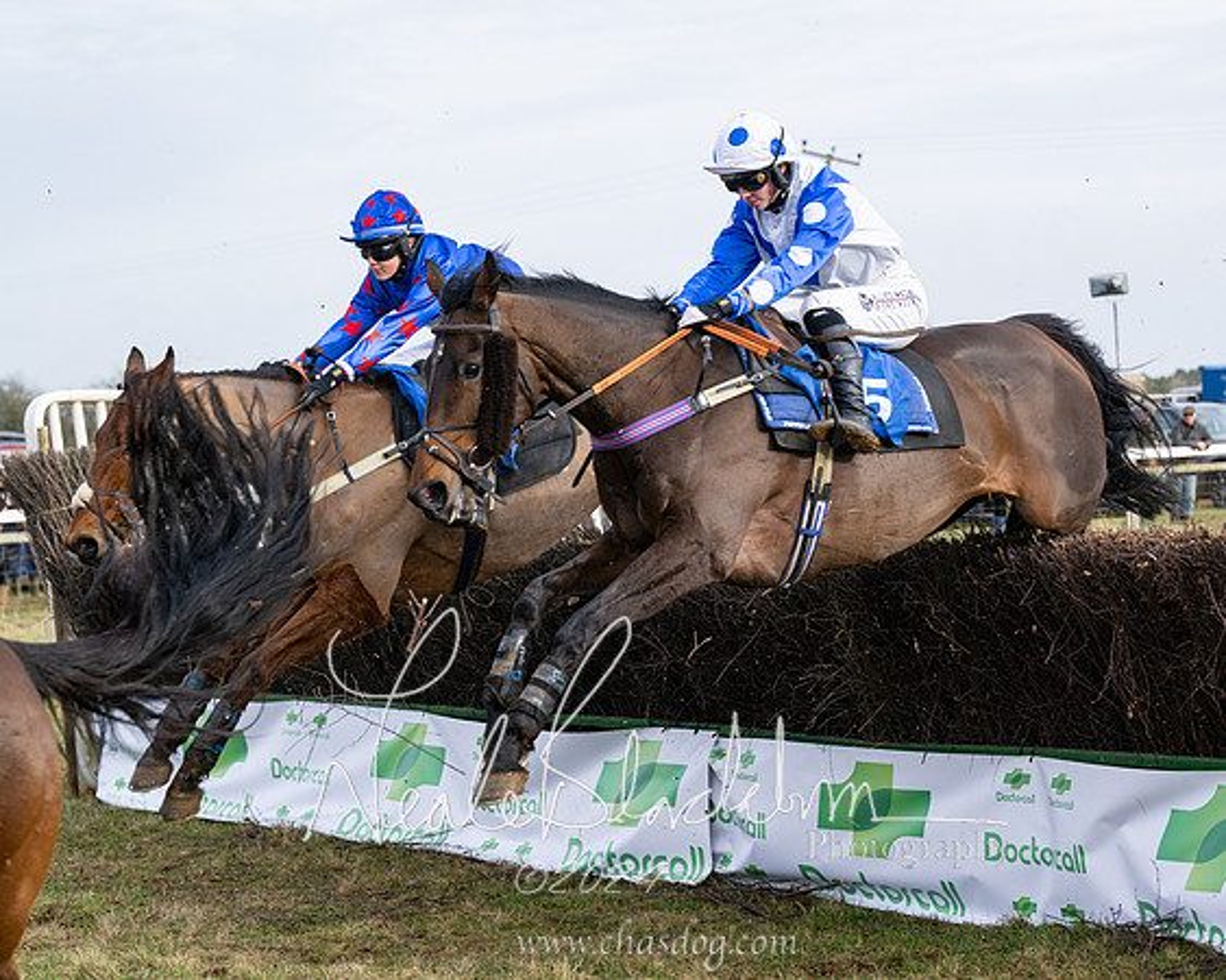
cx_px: 776
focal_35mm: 90
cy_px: 490
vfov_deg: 17.1
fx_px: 3255
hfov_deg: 21.3
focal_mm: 70
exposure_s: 1/1600
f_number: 4
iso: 400
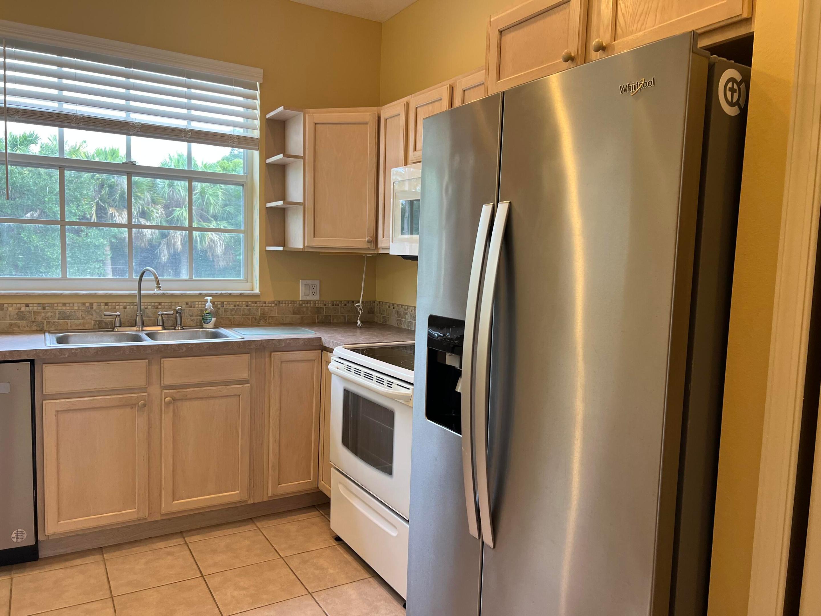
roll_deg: -0.9
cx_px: 410
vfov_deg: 53.1
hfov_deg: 67.3
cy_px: 308
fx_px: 617
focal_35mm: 26
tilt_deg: -4.4
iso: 125
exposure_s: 1/120
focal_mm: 5.7
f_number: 1.5
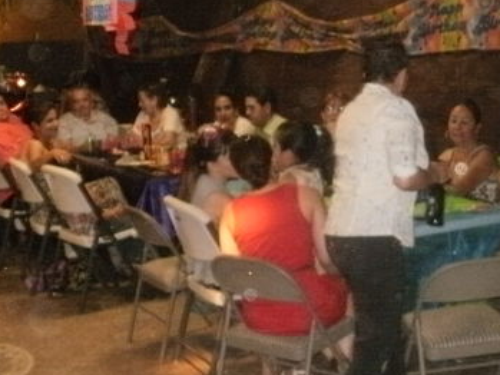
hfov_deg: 28.9
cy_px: 130
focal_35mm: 66
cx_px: 385
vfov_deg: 22.2
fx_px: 954
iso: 400
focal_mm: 6.3
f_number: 3.5
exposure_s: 1/30
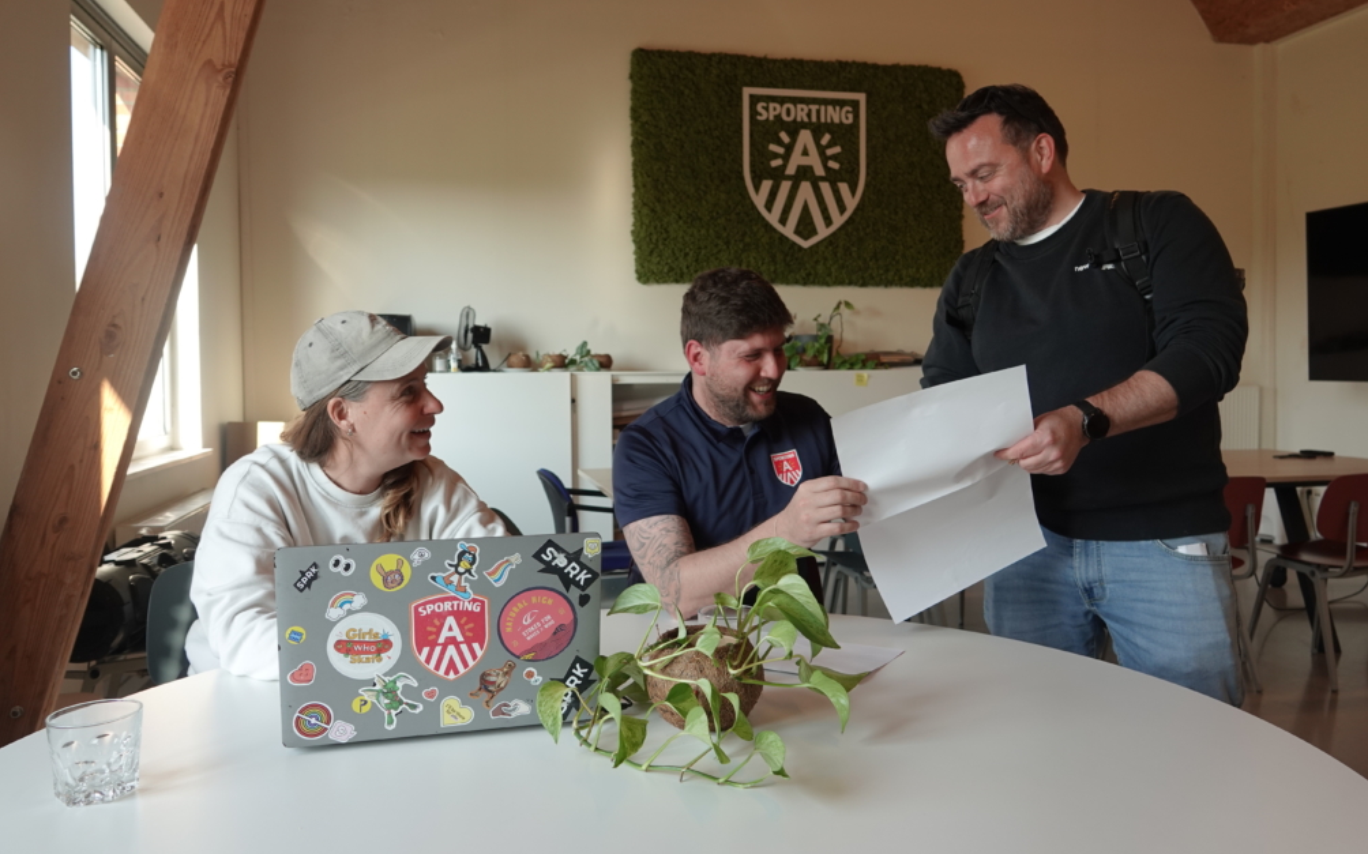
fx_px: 969
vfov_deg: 47.6
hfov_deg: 70.4
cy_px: 404
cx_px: 684
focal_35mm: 26
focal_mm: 9.14
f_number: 2.5
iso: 100
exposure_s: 1/125
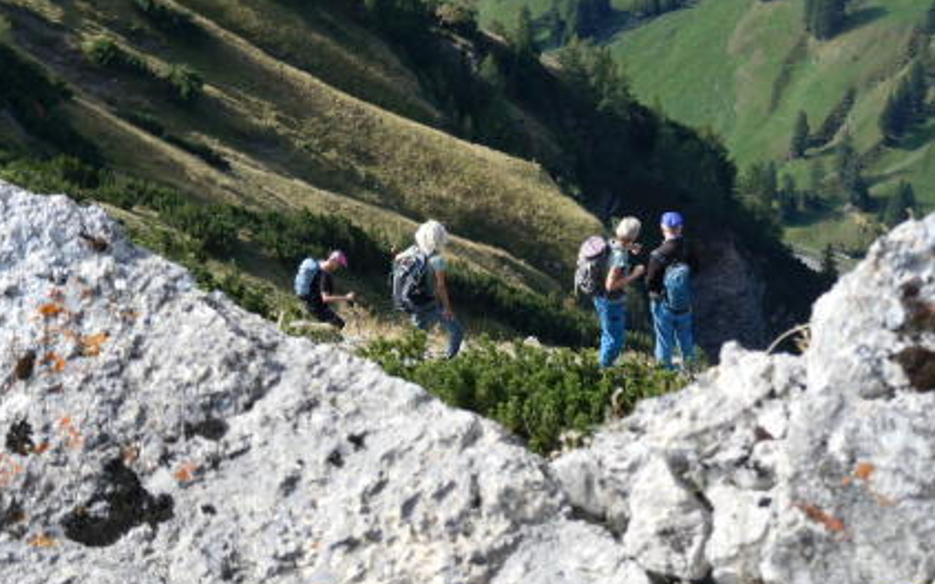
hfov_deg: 17.0
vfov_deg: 10.6
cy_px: 241
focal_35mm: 123
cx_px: 465
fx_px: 3133
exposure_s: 1/200
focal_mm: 20.6
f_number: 5.1
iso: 80
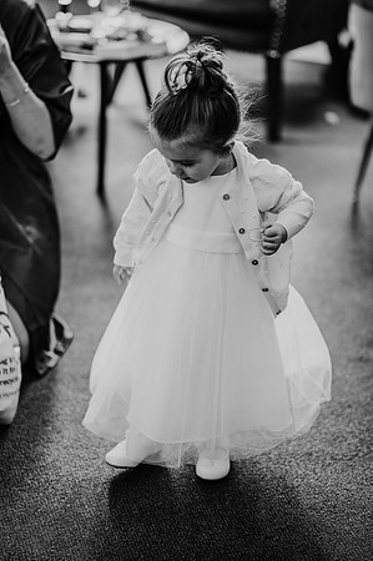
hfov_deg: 16.0
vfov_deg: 23.9
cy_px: 280
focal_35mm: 85
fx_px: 1324
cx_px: 186
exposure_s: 1/160
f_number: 1.8
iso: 500
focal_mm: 85
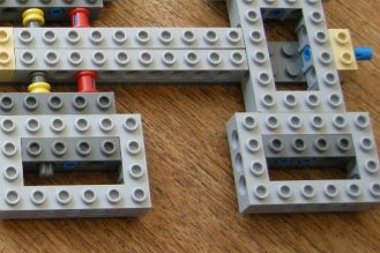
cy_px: 61
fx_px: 960
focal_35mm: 91
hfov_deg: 21.0
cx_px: -66
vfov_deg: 14.9
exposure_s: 1/59.7
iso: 112
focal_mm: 7.5
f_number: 2.7
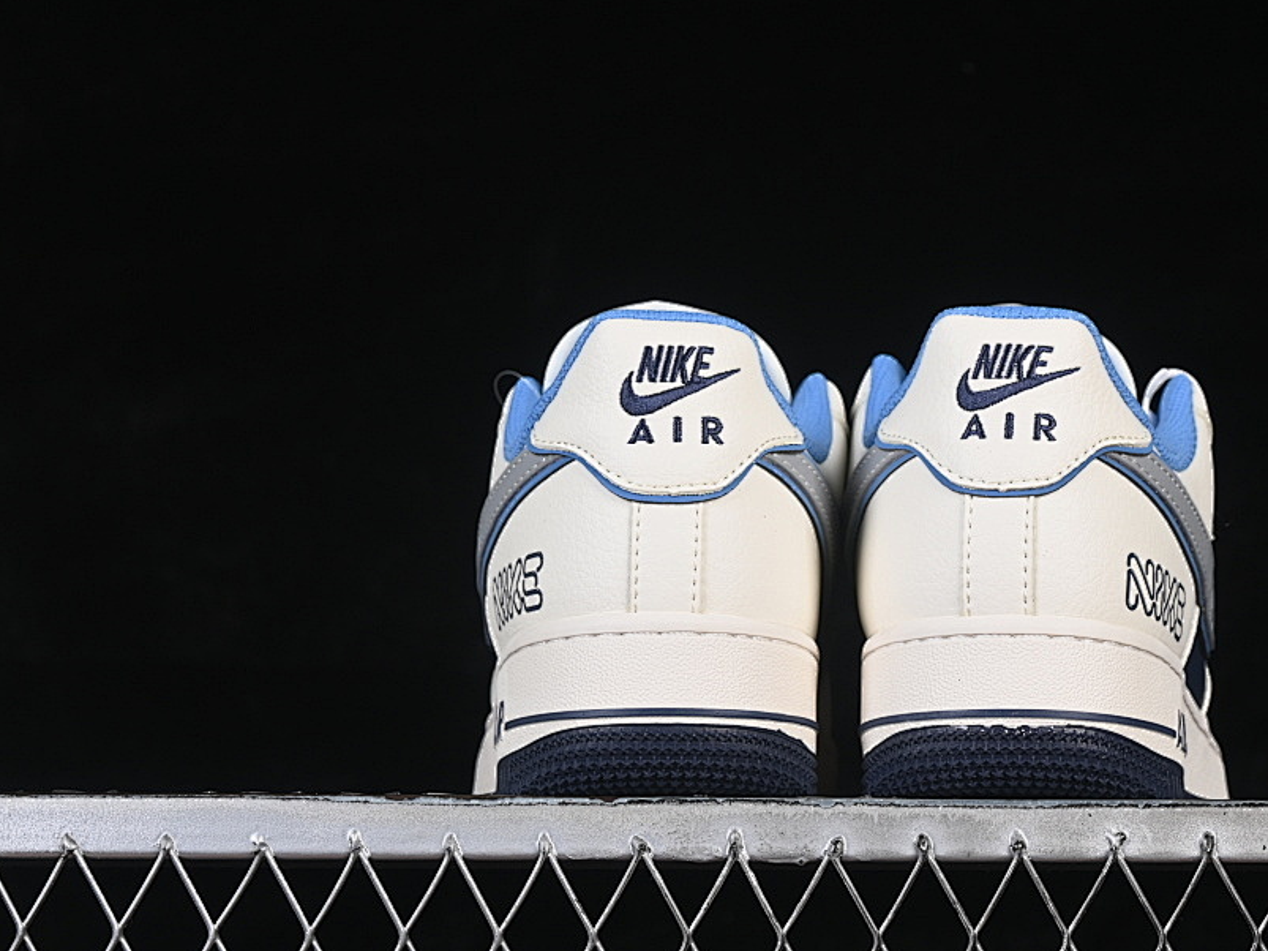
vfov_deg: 15.2
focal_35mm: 97
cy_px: 444
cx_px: 846
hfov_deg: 20.2
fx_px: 3553
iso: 160
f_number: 8
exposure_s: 1/80
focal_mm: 50
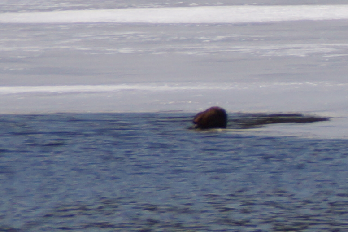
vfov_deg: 2.8
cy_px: 145
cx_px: 214
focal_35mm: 483
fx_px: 4668
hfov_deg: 4.3
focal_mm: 250
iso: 160
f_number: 6.3
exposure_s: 1/400
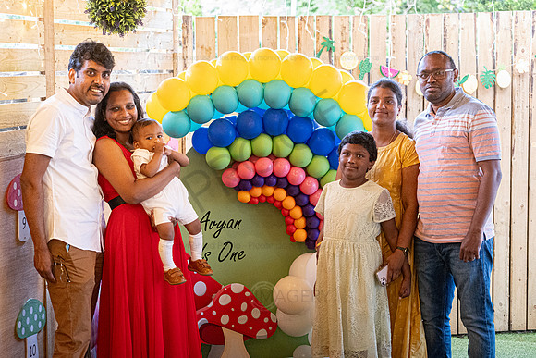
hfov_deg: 27.0
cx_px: 268
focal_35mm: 75
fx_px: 1117
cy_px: 179
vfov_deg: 18.2
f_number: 2.8
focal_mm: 50
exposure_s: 1/60
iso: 3200
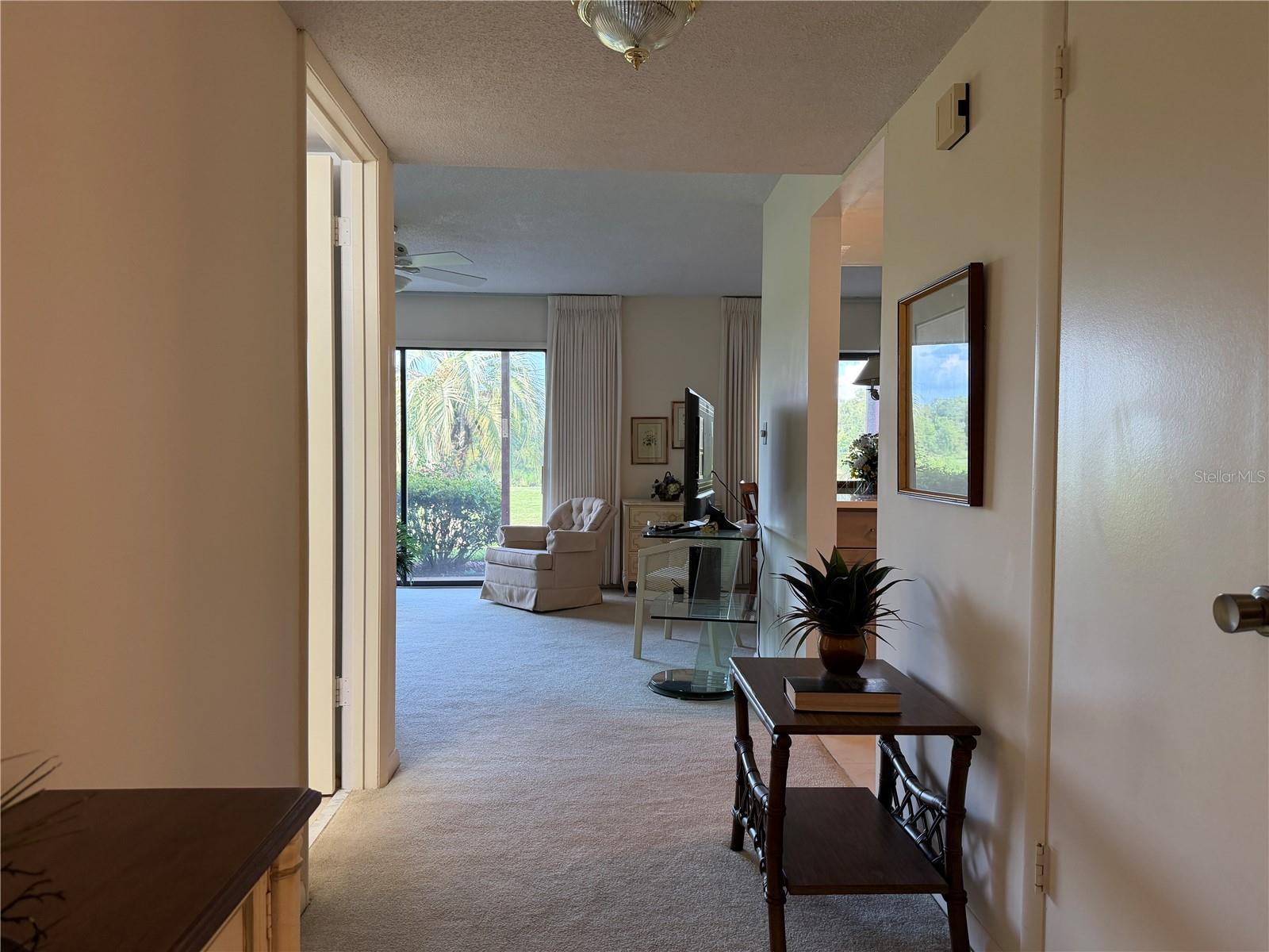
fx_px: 880
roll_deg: +0.8
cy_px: 476
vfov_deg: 56.8
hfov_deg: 71.6
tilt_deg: -1.1
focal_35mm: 24
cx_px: 634
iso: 200
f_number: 1.78
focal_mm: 6.76
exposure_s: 1/183
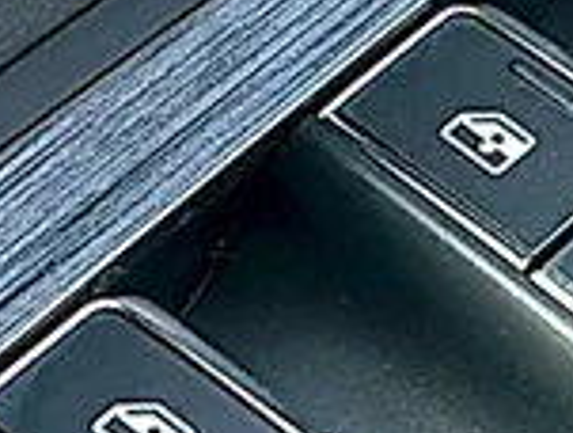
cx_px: 672
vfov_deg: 7.2
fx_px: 3451
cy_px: 116
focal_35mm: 208
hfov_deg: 9.4
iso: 125
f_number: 1.78
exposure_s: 1/80
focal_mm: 6.86
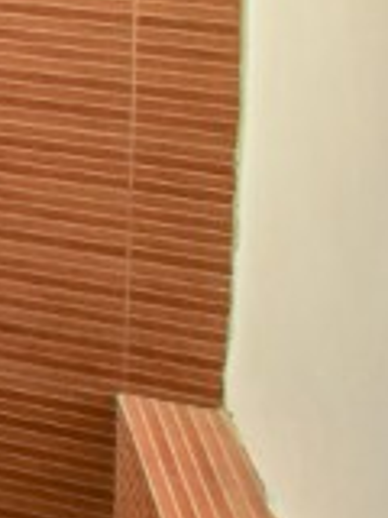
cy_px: -371
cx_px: -1114
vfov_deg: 16.3
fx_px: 1554
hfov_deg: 8.4
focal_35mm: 104
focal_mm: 16
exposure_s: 1/10
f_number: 8
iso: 3200
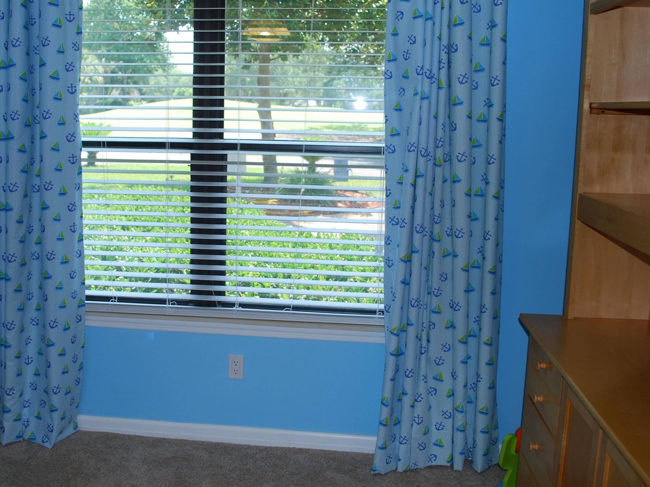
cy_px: 224
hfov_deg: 53.5
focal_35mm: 34
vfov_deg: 41.8
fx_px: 638
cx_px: 257
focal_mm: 18
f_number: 3.5
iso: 125
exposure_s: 1/125
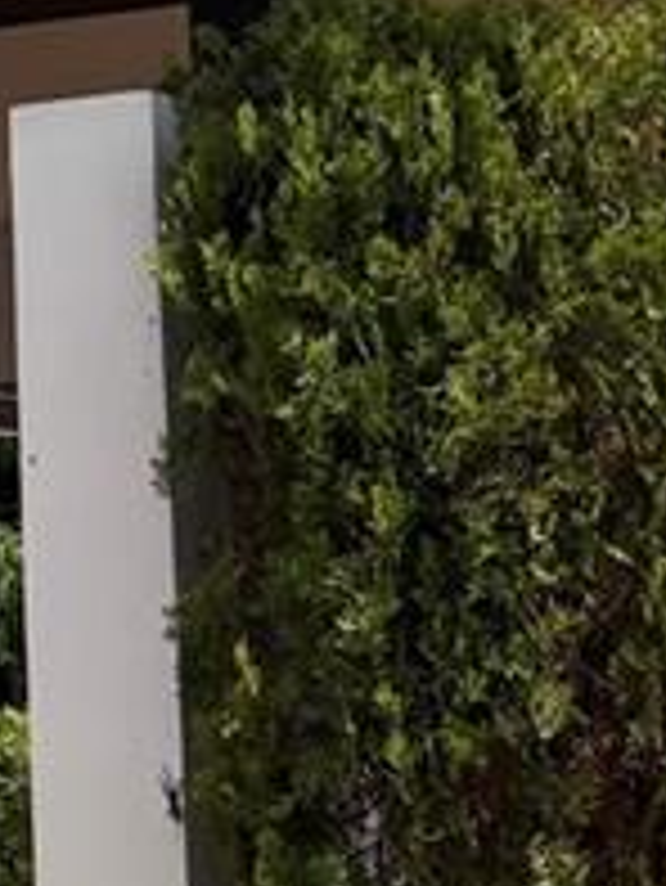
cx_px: -1341
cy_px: 450
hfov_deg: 8.0
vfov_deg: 12.5
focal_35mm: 158
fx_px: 4049
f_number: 1.6
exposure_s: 1/5348
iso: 50
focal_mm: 5.96
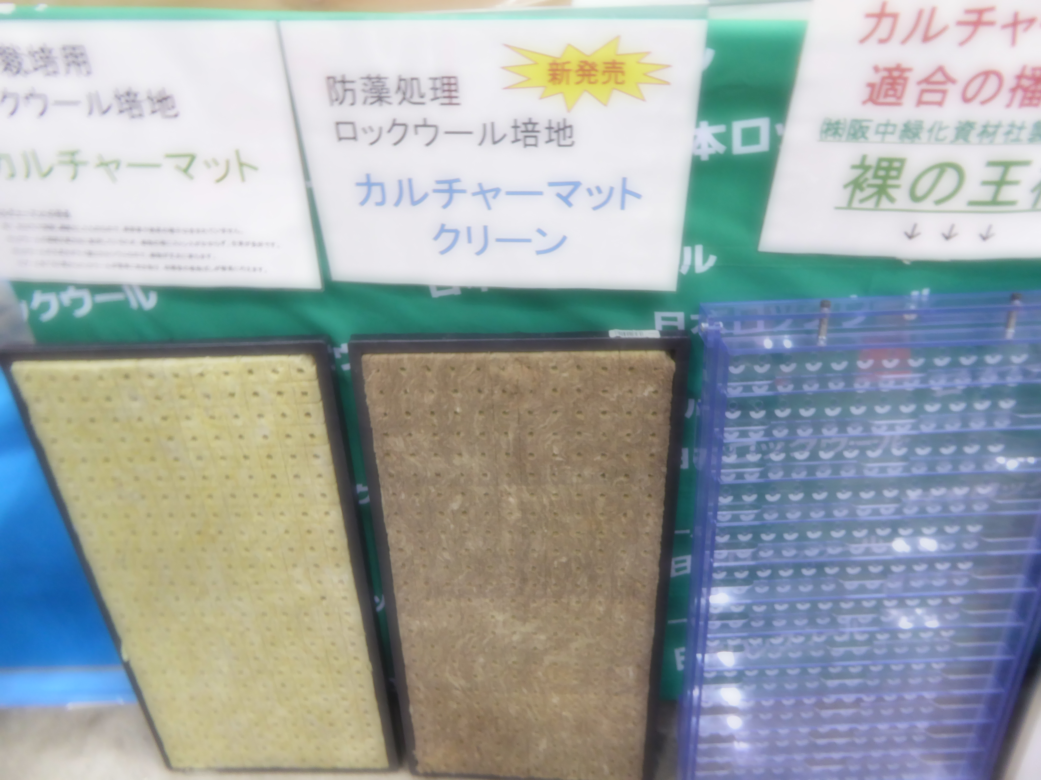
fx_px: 722
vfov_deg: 56.8
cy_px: 390
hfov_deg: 71.6
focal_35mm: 24
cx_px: 520
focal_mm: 4.3
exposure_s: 1/13
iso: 400
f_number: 3.3
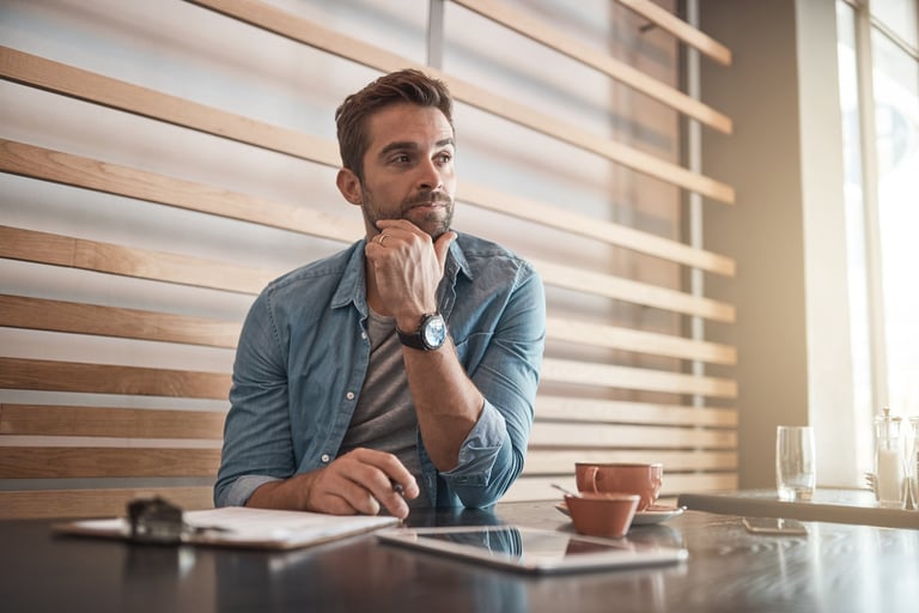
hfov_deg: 54.4
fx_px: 893
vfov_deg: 37.9
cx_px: 460
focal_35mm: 35
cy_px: 306
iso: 200
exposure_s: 1/125
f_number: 1.8
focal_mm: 35
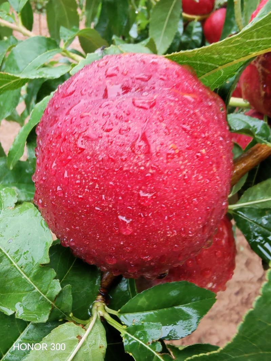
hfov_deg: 51.3
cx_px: 136
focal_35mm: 27
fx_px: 282
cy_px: 180
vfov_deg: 65.3
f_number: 2.2
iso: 125
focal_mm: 1.96
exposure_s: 1/50
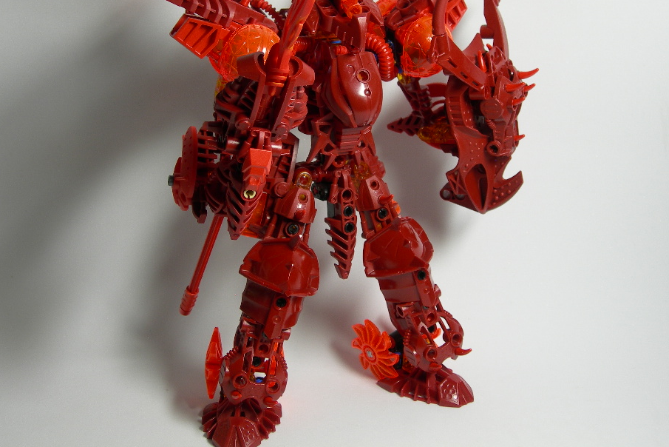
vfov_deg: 22.6
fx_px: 1115
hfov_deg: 33.4
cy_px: 164
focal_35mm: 60
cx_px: 341
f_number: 3.2
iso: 50
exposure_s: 1/25
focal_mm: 10.6
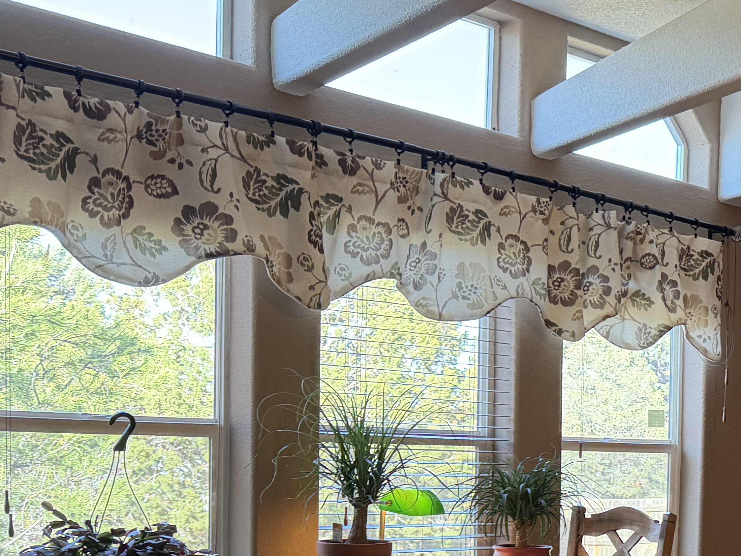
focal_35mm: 61
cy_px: 559
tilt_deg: -4.6
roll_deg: -2.8
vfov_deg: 23.0
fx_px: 1306
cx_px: 924
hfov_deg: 27.3
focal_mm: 6.76
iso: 400
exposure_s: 1/120
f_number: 1.78
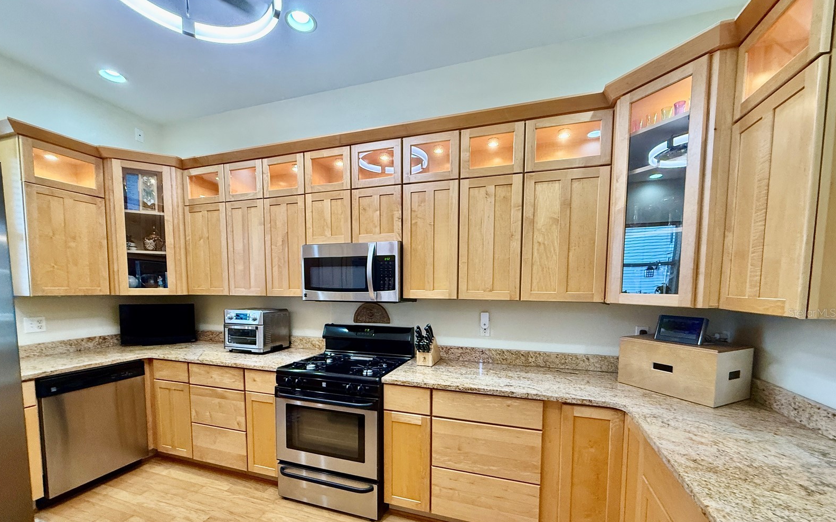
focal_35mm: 15
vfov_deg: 74.0
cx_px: 416
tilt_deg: -3.4
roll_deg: -0.2
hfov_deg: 101.5
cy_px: 312
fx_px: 342
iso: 320
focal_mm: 2.22
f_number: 2.2
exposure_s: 1/60
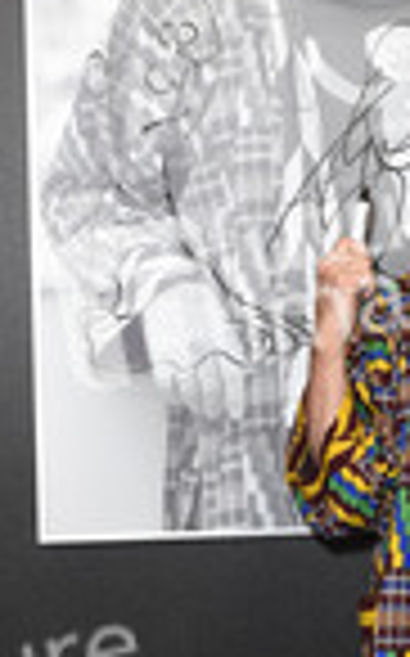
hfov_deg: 13.3
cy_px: 508
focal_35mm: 96
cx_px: 415
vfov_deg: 21.3
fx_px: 1727
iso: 1250
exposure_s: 1/160
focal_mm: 23
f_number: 6.3
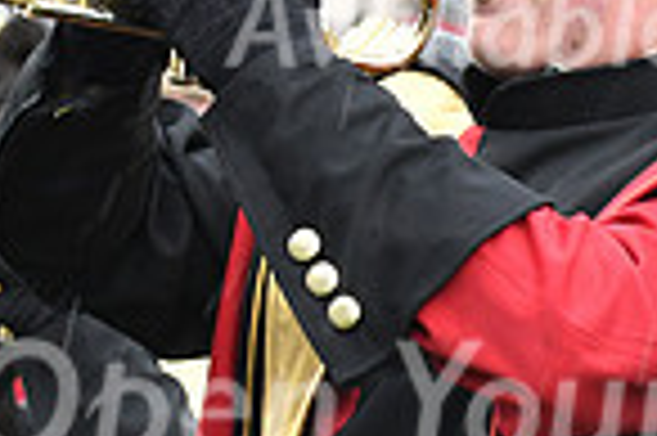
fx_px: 9807
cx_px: 536
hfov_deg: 3.8
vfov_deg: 2.5
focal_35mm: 538
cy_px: 101
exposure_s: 1/200
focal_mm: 90
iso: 640
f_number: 5
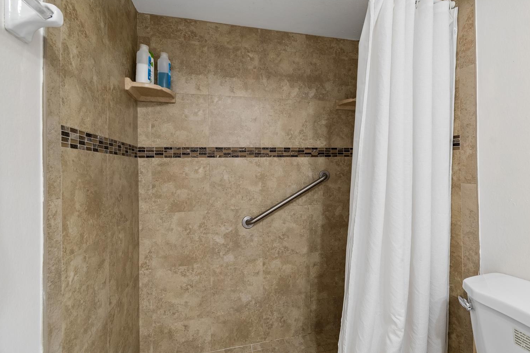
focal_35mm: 16
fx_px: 236
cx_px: 280
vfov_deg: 73.7
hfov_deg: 96.6
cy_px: 167
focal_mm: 10
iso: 100
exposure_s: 1/2.5
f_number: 7.1
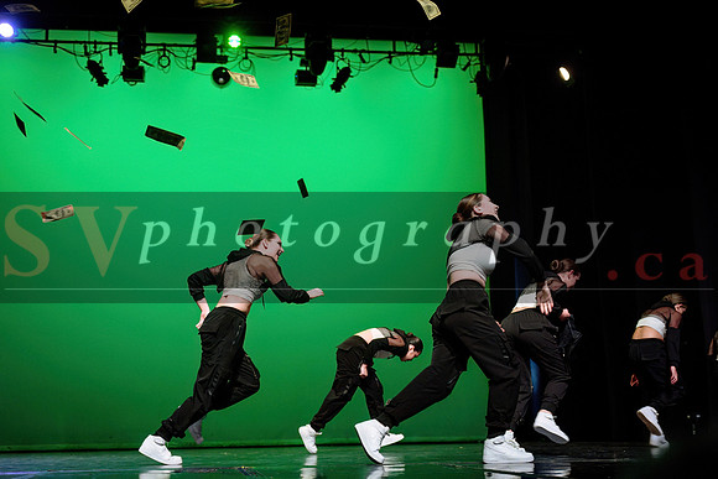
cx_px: 301
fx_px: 904
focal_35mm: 45
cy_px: 278
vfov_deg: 29.6
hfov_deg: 43.2
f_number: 2.8
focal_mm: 39
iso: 1600
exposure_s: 1/270
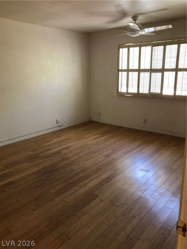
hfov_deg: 49.7
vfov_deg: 63.4
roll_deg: -0.9
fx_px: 202
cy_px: 124
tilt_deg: -15.2
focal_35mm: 28
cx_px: 94
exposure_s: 1/17
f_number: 1.8
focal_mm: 3.99
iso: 40
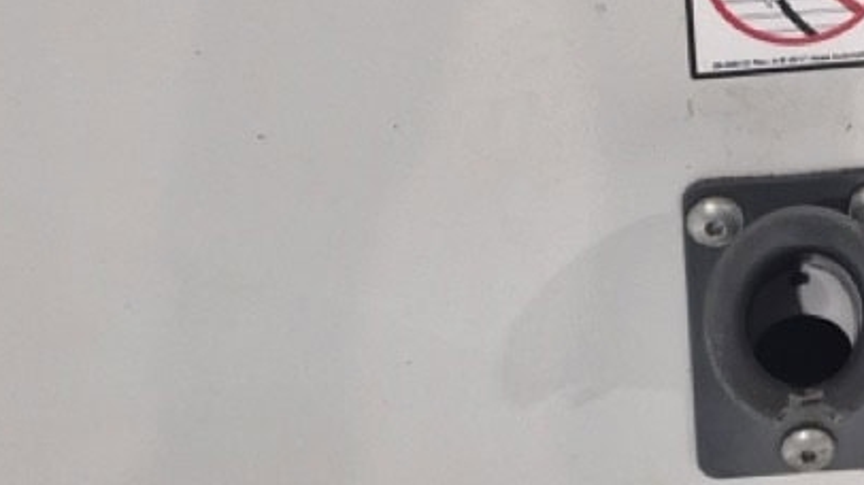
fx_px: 1809
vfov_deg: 12.5
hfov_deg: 25.4
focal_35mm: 79
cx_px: 890
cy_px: -621
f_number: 1.8
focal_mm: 5.4
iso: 400
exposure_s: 1/120
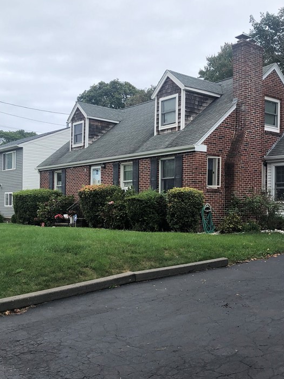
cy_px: 201
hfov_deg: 35.1
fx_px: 449
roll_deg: -0.6
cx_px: 147
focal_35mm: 41
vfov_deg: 45.8
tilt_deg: -1.1
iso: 20
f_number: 1.8
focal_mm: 3.99
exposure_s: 1/1033
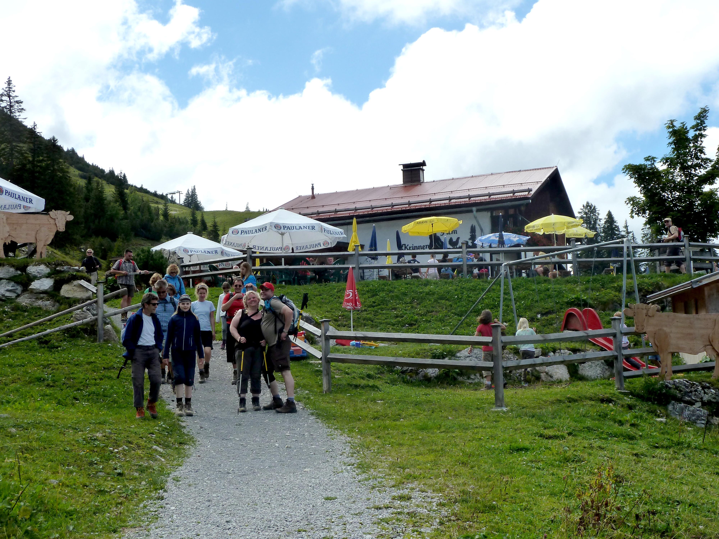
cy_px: 270
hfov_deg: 39.7
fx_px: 997
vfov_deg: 30.3
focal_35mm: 48
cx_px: 360
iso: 125
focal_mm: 7.9
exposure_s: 1/400
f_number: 5
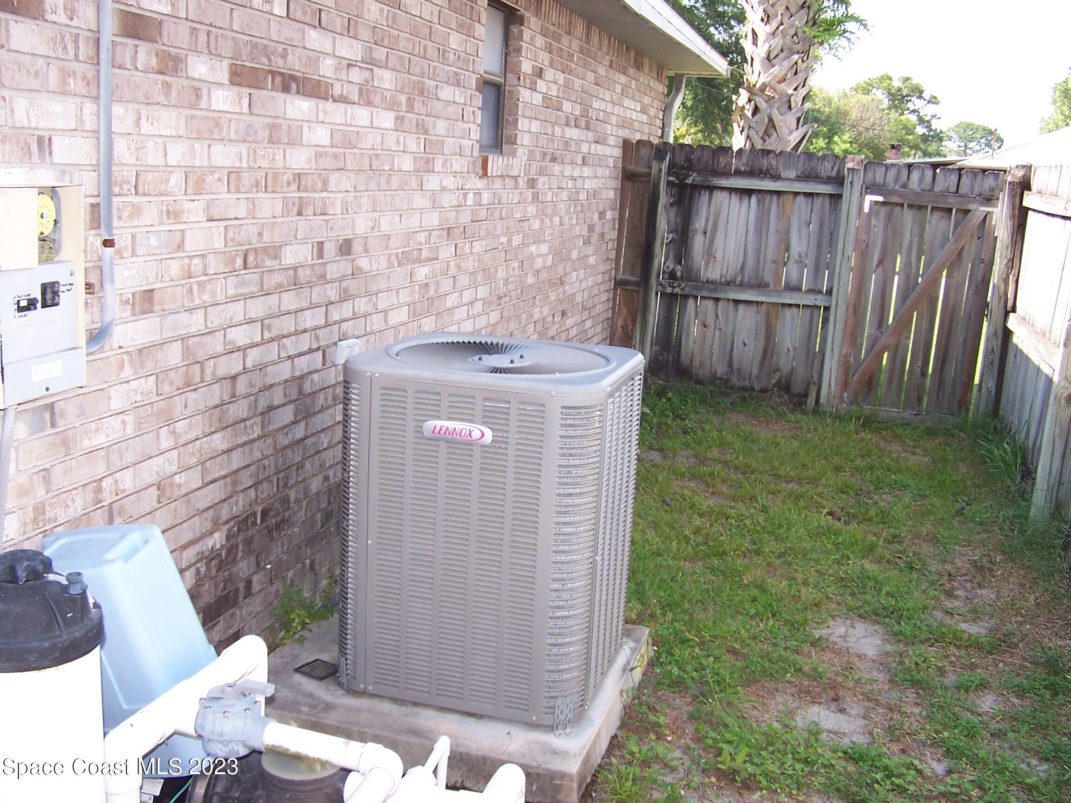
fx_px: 1176
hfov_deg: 49.0
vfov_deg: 37.7
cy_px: 402
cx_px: 536
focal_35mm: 38
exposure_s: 1/180
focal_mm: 6.3
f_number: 2.8
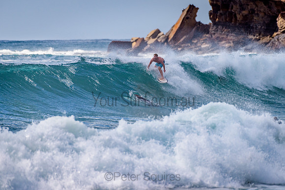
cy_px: 74
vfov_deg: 2.2
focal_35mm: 613
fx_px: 4855
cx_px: 164
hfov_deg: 3.4
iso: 180
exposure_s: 1/2000
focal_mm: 500
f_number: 5.6
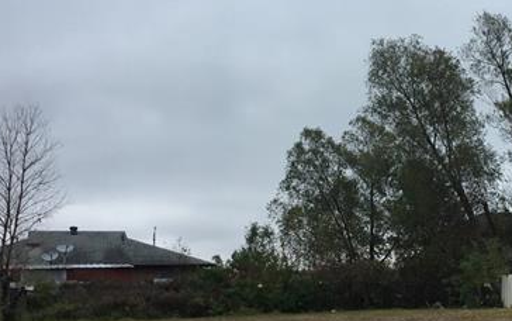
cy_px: 146
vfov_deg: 24.0
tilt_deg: +12.3
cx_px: 392
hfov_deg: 36.5
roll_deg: -0.2
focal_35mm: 54
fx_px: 754
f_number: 2.2
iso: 25
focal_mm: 4.15
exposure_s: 1/610
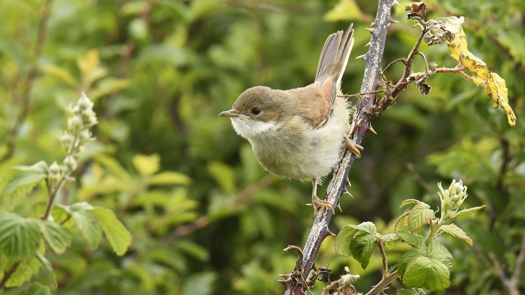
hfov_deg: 3.4
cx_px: 263
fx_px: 8771
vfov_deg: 1.9
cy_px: 135
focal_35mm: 630
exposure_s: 1/800
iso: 1000
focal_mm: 600
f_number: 8
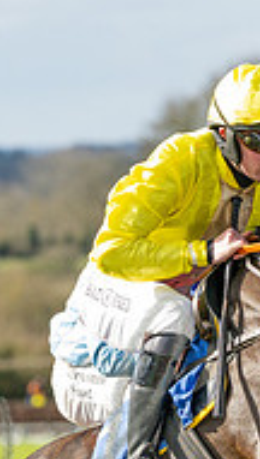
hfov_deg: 2.2
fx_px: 6775
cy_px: 464
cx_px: 209
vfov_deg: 3.9
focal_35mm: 555
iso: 400
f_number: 4
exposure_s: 1/1600
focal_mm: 150
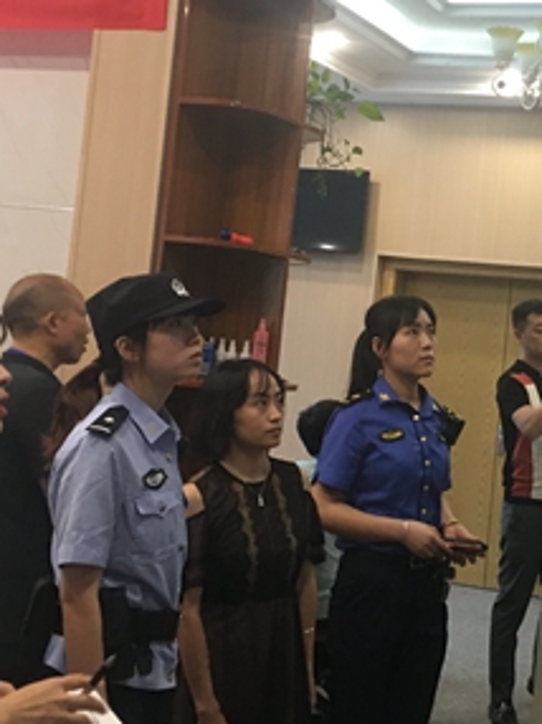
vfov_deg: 29.8
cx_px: 501
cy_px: 284
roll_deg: -5.8
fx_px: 1359
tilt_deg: +5.5
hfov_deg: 22.0
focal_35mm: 65
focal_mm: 4.15
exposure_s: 1/17
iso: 80
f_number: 2.2
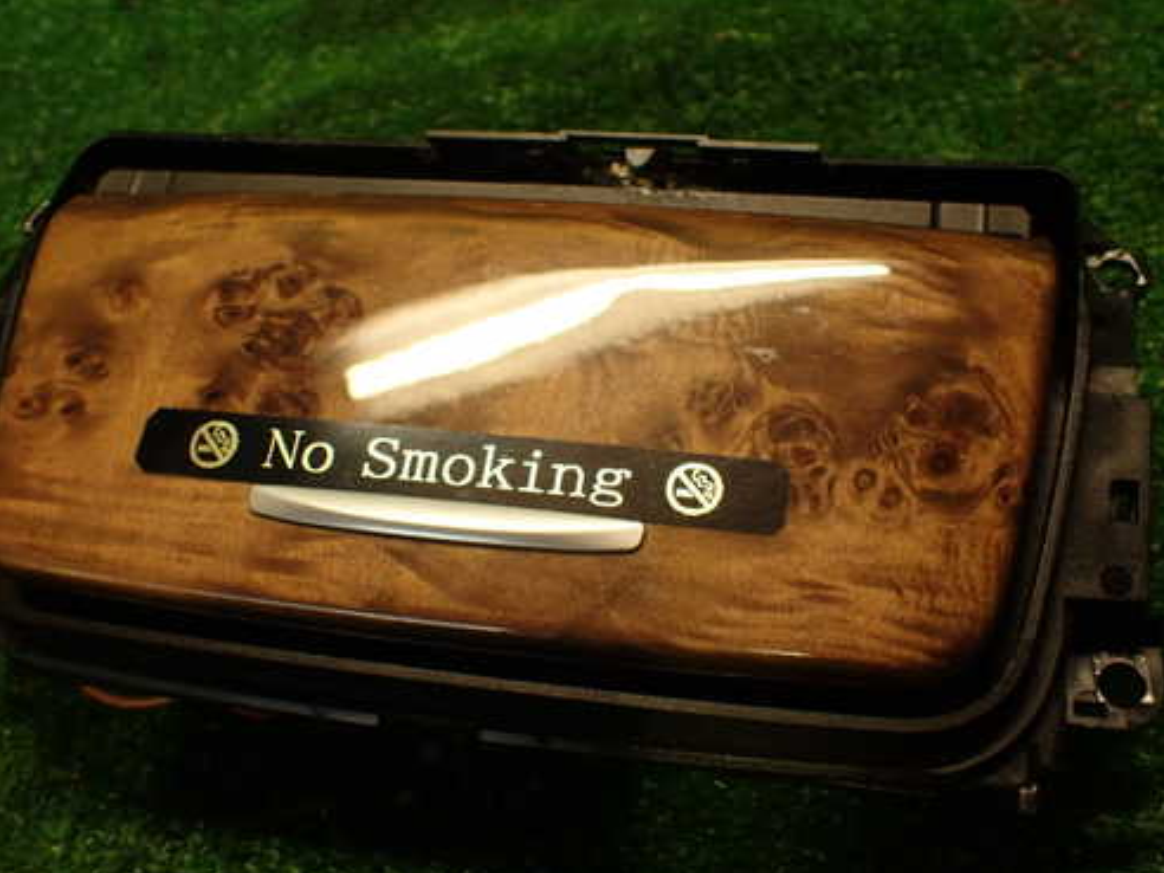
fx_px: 1311
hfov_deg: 47.8
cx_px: 554
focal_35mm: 39
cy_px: 452
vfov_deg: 36.8
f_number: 2.4
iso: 200
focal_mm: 5.79
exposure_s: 1/40
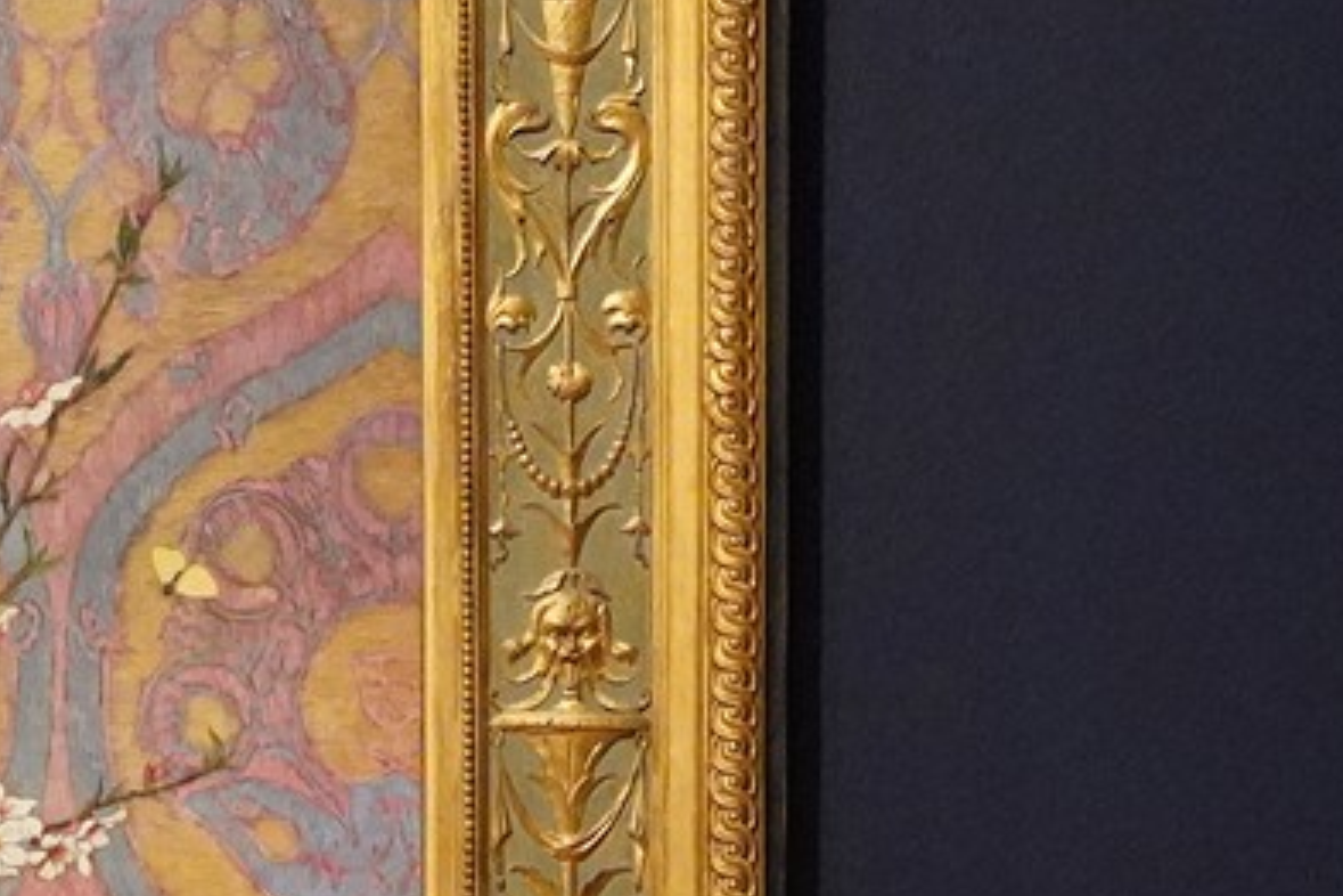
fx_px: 6453
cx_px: -171
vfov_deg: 7.6
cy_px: 1775
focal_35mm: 173
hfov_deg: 11.7
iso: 10000
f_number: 5
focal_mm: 34
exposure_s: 1/100
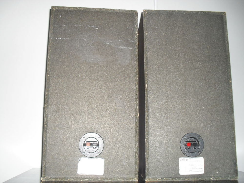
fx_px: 247
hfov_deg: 52.6
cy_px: 92
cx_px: 122
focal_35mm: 35
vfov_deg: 40.7
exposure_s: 1/45
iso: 200
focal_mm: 6.3
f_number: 3.2
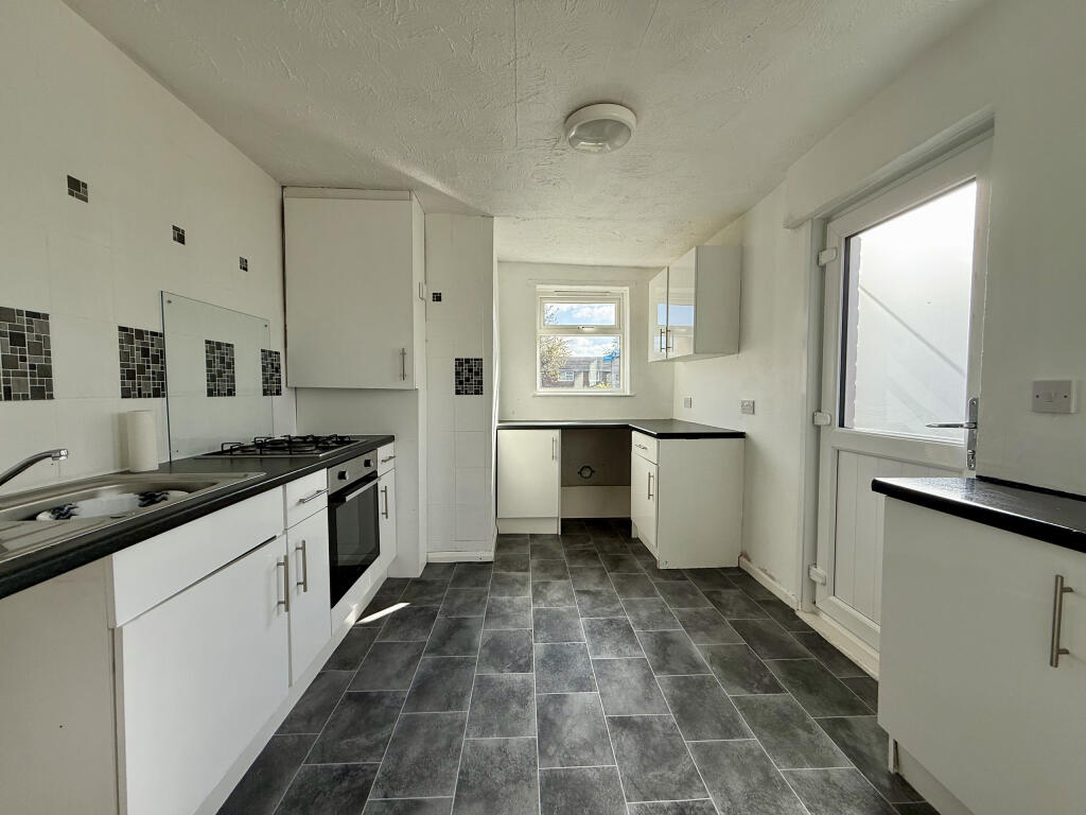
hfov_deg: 102.1
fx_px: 439
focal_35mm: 14
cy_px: 408
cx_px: 543
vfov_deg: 85.7
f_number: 2.2
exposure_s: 1/393
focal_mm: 2.22
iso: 64
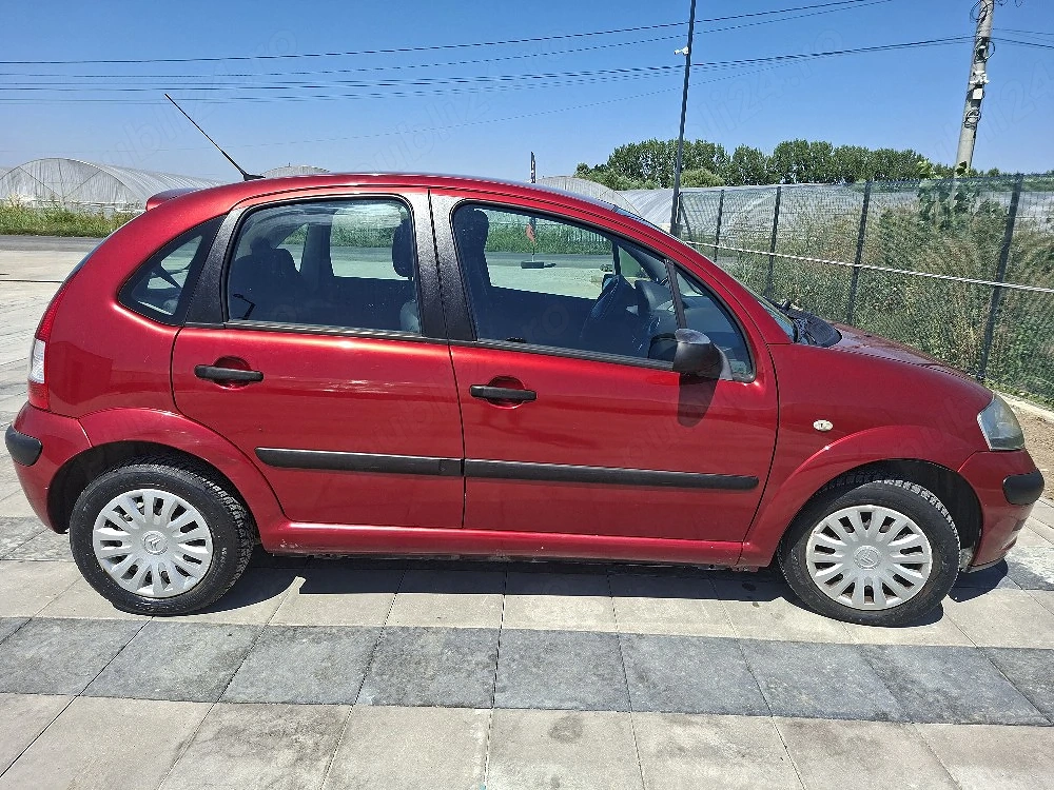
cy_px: 395
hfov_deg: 73.9
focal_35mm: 23
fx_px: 700
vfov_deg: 58.9
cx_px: 527
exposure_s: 1/1667
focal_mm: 5.54
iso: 50
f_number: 1.8
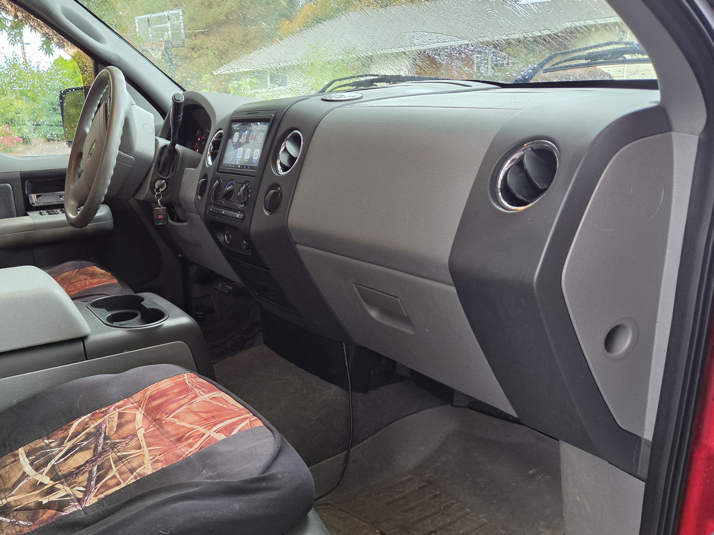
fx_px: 660
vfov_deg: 43.8
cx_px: 222
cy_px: 332
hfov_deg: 55.3
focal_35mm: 32
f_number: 1.8
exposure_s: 1/120
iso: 200
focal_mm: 5.4
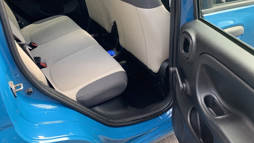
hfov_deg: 60.9
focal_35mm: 32
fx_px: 215
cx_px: 116
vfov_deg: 36.5
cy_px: 58
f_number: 1.8
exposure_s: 1/121
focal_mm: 4.25
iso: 64
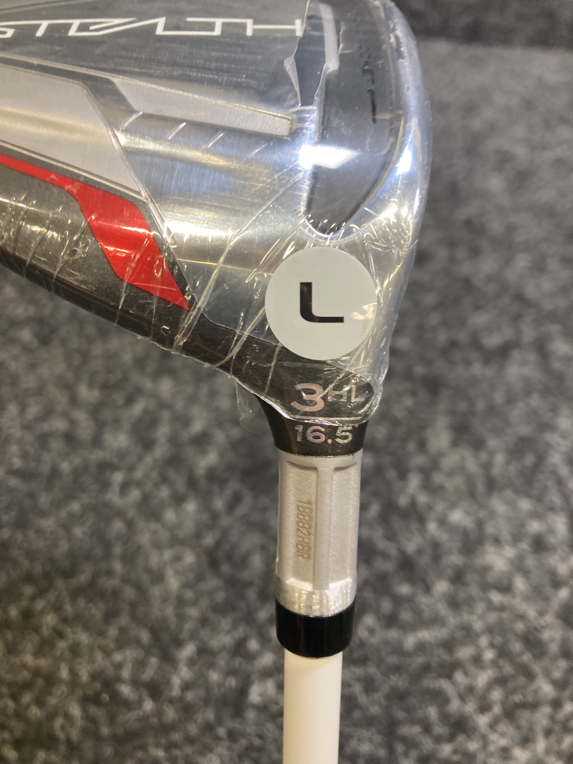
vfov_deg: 63.4
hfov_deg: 49.7
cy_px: 382
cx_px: 286
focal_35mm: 28
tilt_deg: -45.7
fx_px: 618
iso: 100
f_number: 1.8
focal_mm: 3.99
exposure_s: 1/60
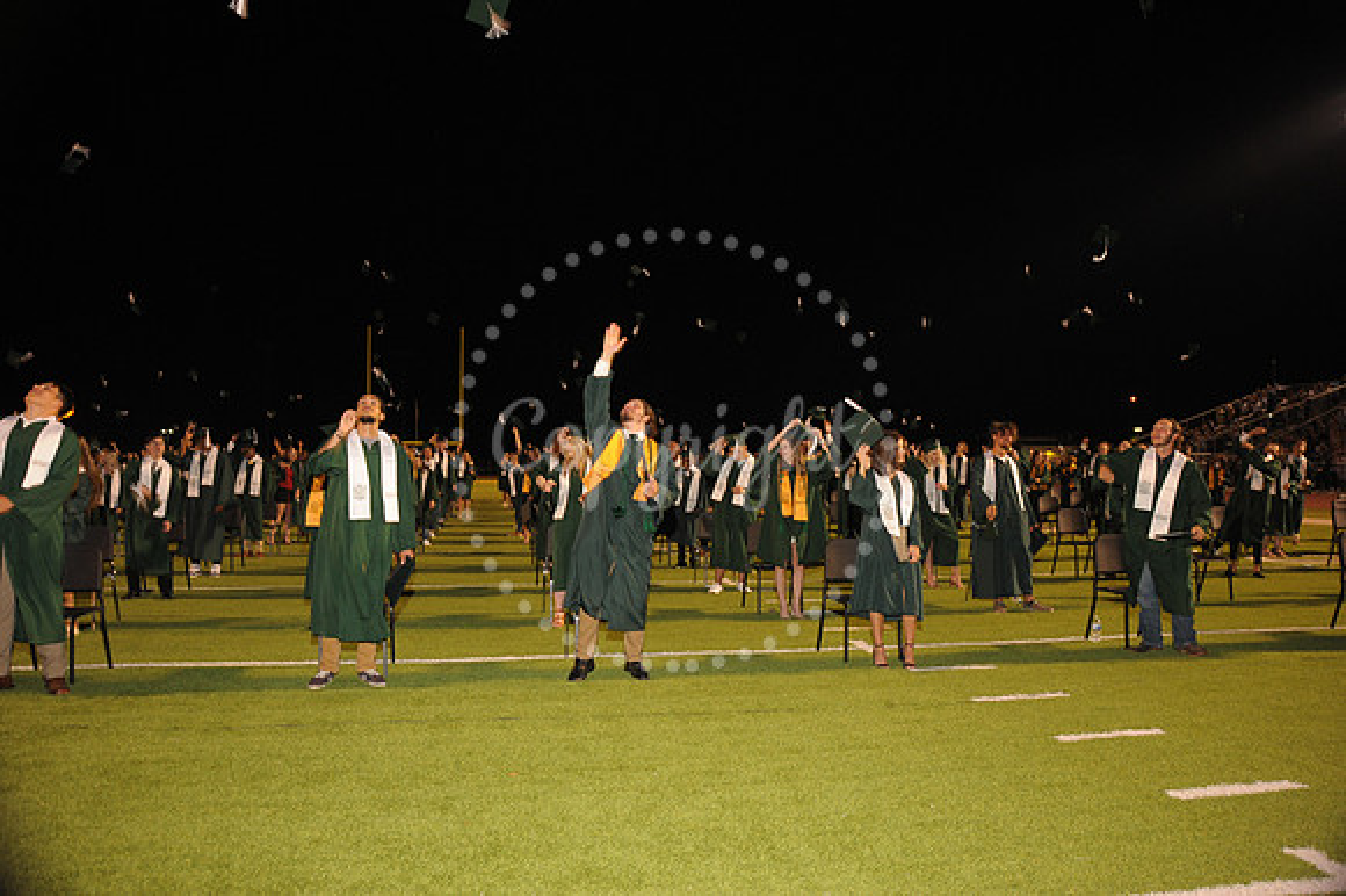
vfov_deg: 46.4
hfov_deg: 65.5
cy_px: 448
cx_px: 673
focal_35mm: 28
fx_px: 1046
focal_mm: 28
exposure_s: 1/60
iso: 1250
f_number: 7.1
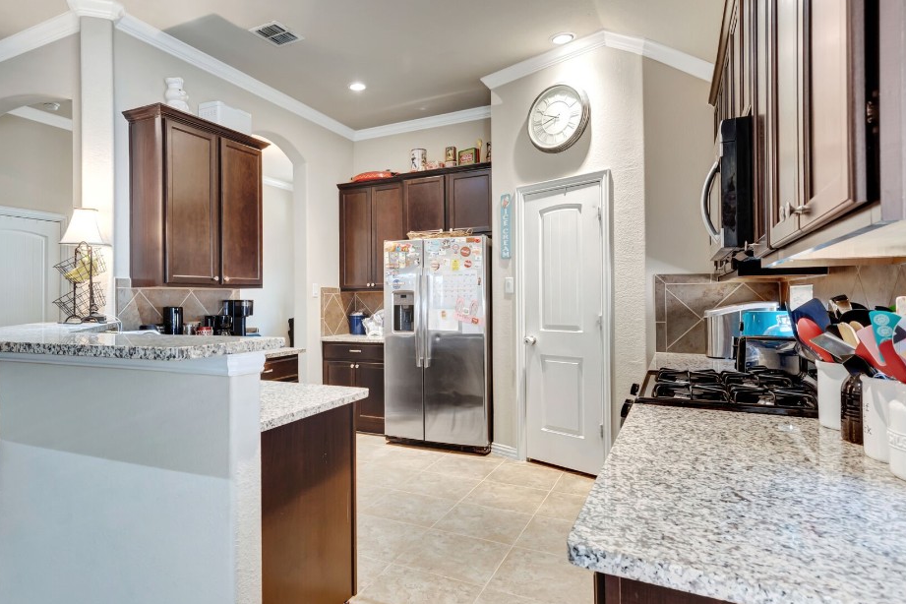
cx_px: 390
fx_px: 519
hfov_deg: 81.8
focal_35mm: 21
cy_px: 299
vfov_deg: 60.4
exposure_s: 1/2
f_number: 8
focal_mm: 11
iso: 320
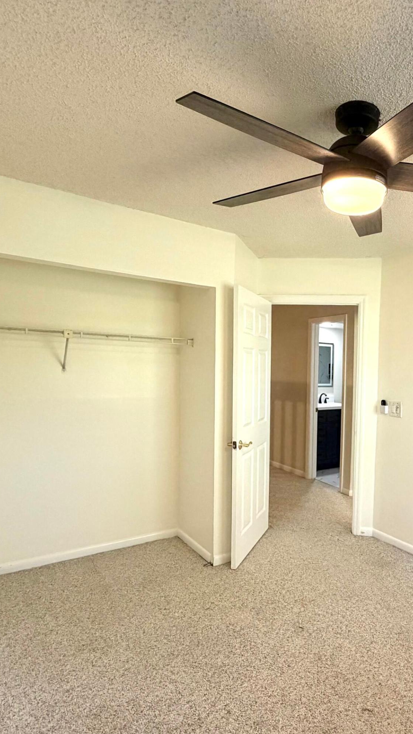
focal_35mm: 22
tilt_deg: -3.3
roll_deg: -1.1
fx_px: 428
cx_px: 330
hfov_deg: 48.6
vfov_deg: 81.1
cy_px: 395
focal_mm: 2.22
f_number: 2.2
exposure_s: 1/120
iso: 200
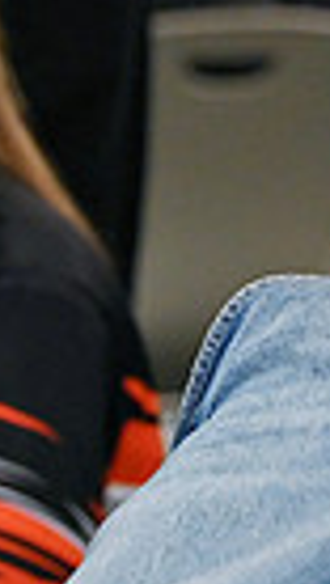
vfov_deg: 3.8
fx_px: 8866
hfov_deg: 2.1
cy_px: -201
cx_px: 1083
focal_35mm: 572
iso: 4000
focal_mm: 130
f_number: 5
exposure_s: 1/125
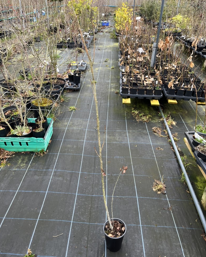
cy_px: 128
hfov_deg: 51.5
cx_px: 100
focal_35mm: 28
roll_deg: +0.0
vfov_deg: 62.2
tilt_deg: -33.0
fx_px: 213
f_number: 1.6
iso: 64
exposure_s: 1/121
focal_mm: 5.1
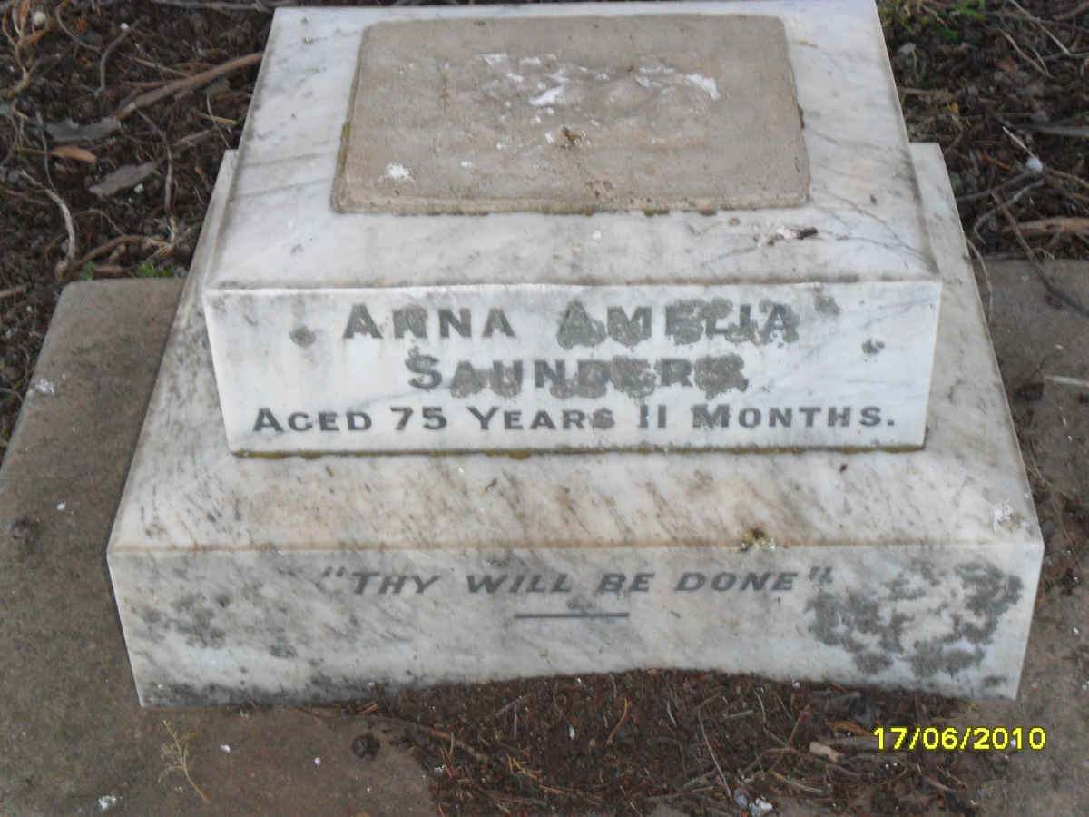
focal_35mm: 63
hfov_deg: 30.7
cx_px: 544
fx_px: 1982
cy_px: 408
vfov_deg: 23.3
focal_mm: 11.2
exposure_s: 1/60
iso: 240
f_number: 5.6
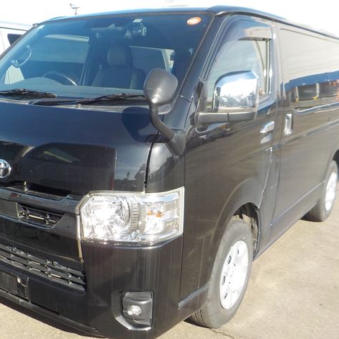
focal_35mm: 36
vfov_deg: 46.0
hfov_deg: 45.8
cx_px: 137
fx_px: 399
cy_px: 171
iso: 125
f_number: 3.3
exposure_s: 1/400
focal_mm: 4.1
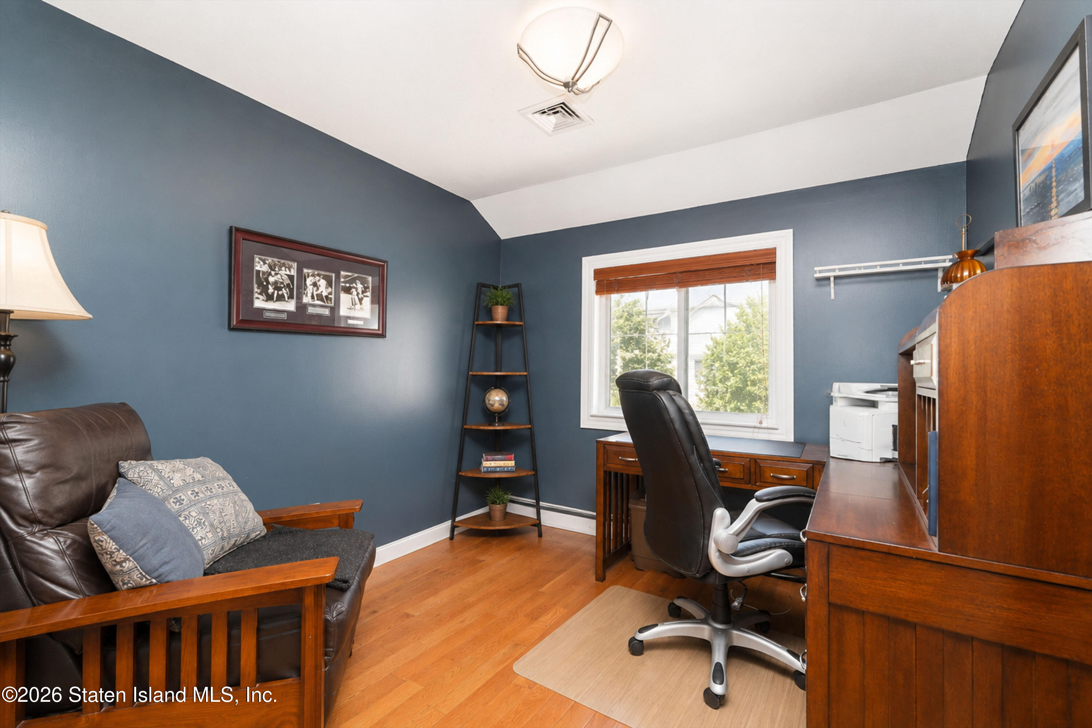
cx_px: 546
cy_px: 364
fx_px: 485
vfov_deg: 73.7
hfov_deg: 96.7
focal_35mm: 16
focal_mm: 16
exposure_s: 1/50
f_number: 5
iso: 64
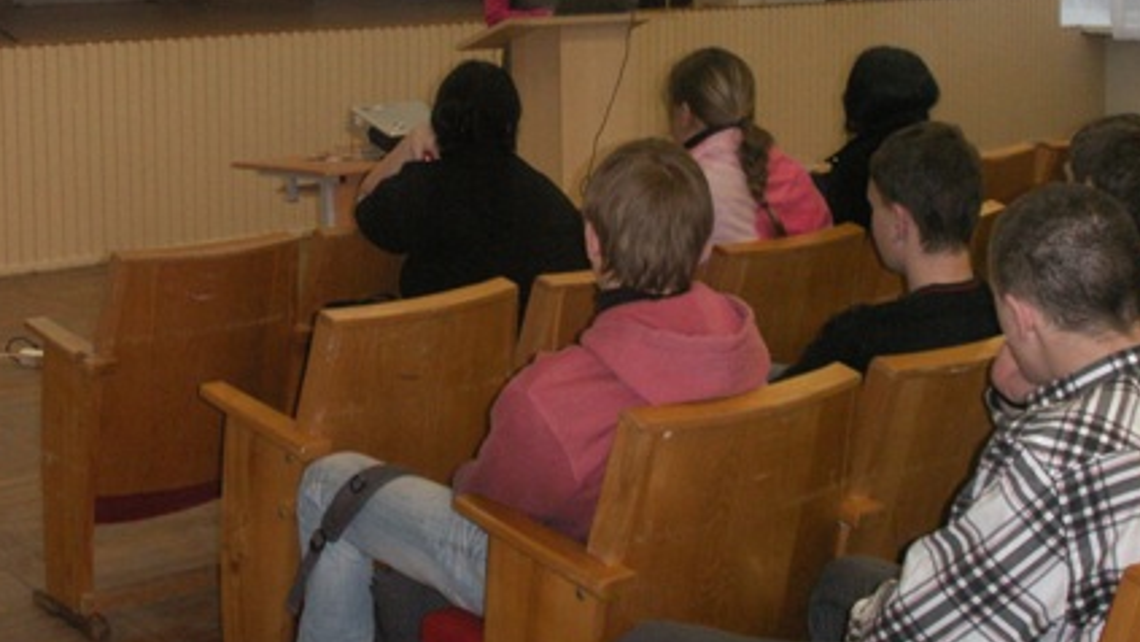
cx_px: 531
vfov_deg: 19.4
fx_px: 1844
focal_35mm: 61
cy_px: 67
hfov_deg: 34.3
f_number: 3.5
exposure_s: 1/40
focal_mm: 7.7
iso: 160
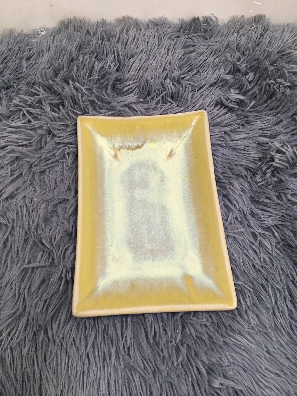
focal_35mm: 29
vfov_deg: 61.7
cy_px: 198
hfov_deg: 48.2
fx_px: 332
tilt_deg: -66.7
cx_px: 148
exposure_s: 1/33
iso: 100
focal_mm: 4.15
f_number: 2.2
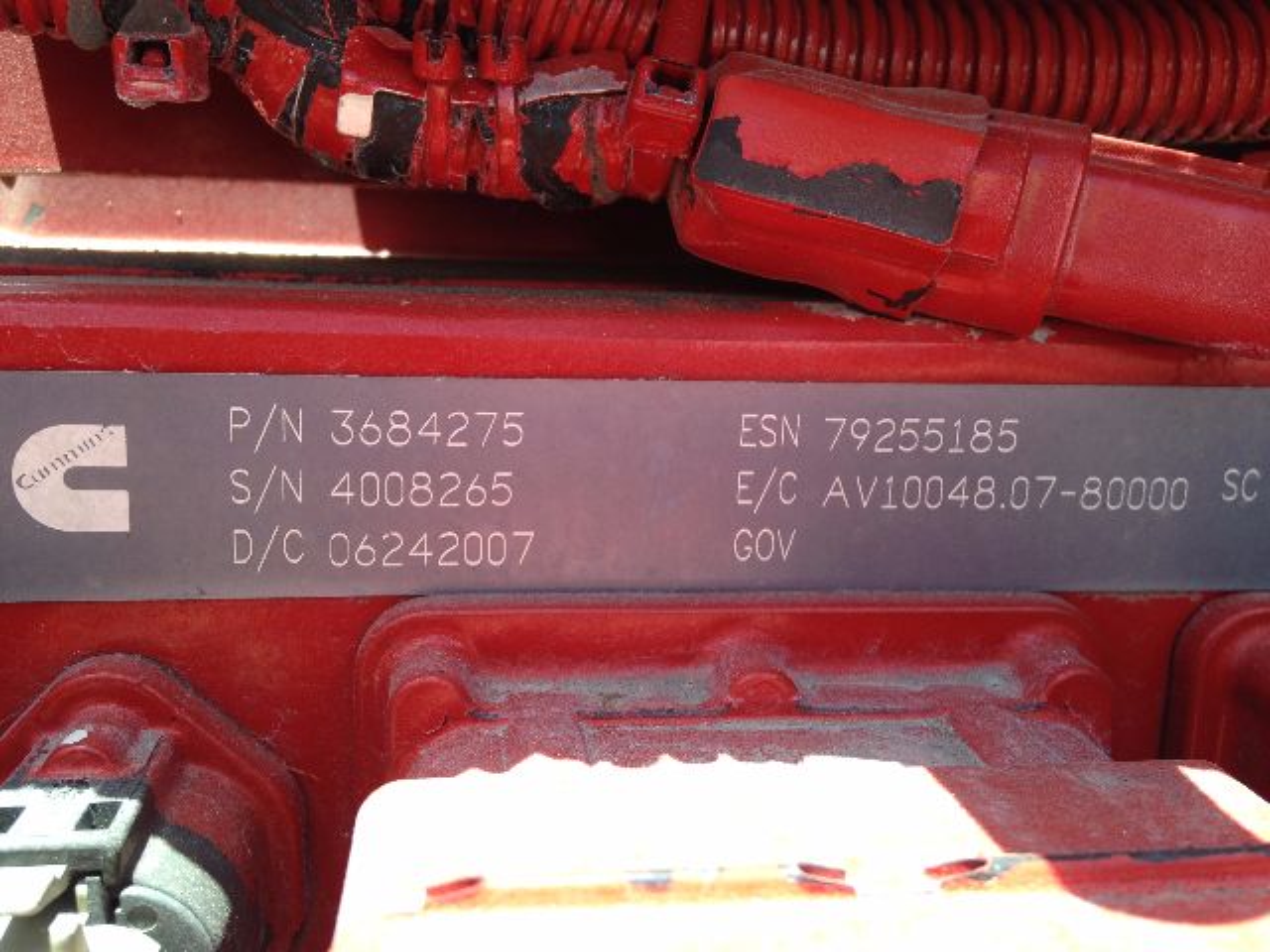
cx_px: 635
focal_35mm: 33
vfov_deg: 42.9
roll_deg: +0.0
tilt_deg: -14.8
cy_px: 476
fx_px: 1211
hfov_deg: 55.4
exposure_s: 1/196
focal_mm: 4.12
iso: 50
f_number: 2.4
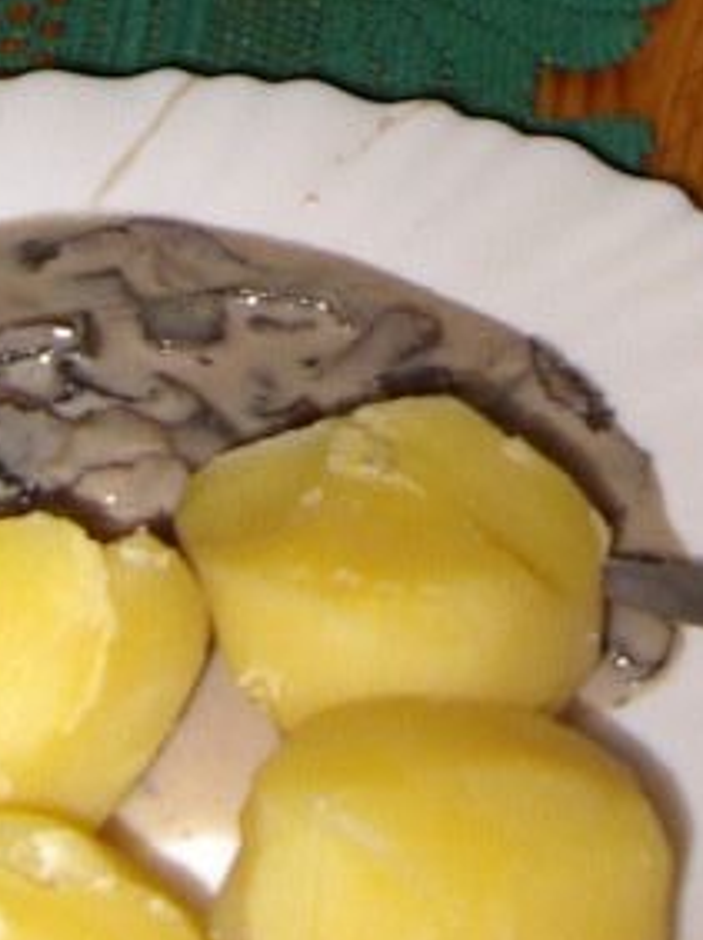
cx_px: 426
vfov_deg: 13.2
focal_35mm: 138
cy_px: -647
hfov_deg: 10.7
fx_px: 3742
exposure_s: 1/60
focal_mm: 5.8
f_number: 2.6
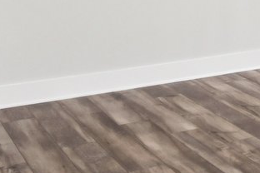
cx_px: 461
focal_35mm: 92
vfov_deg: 13.9
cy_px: -87
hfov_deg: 17.9
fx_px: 664
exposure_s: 1/80
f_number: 8
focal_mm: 14
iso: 800
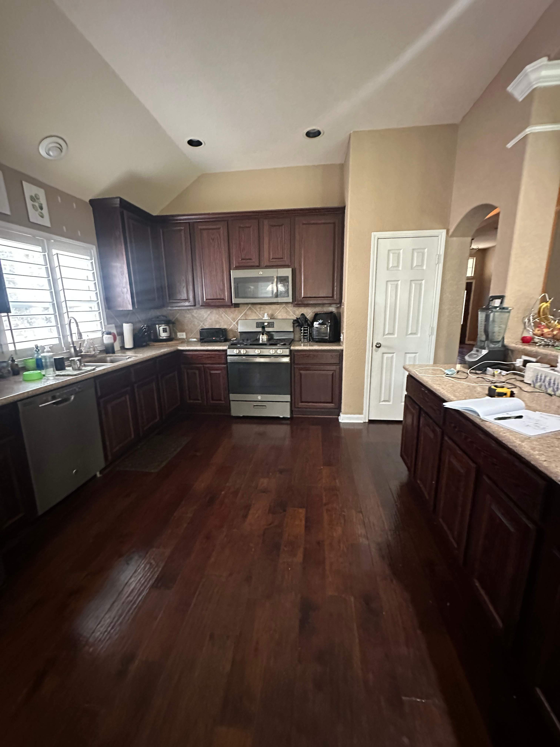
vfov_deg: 102.1
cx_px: 280
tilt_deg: -10.5
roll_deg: +1.4
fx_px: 302
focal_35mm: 14
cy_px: 374
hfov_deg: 85.7
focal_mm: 2.22
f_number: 2.2
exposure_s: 1/30
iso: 1250
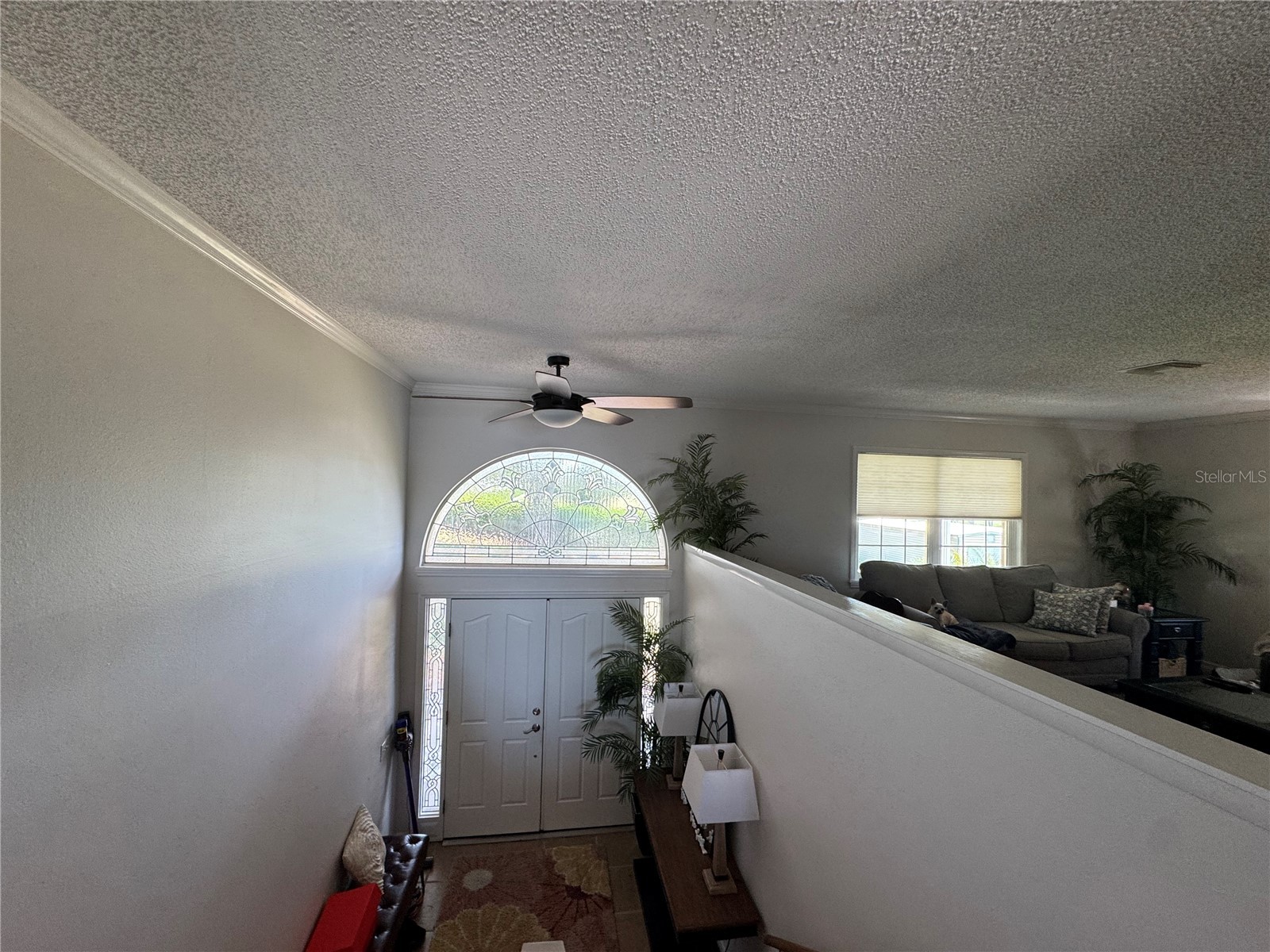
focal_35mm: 14
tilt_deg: +2.2
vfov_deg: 85.7
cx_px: 635
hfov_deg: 102.1
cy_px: 476
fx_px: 514
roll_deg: -1.3
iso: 125
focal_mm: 2.22
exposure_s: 1/120
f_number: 2.2
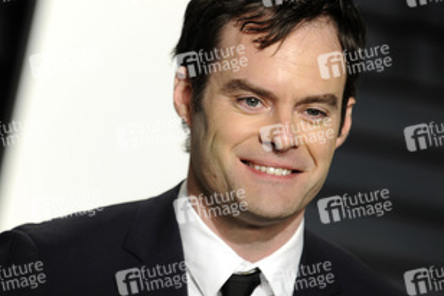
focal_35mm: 292
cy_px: 170
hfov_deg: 7.1
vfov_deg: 4.7
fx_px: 3599
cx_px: 172
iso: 400
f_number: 2.8
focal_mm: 200
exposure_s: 1/250
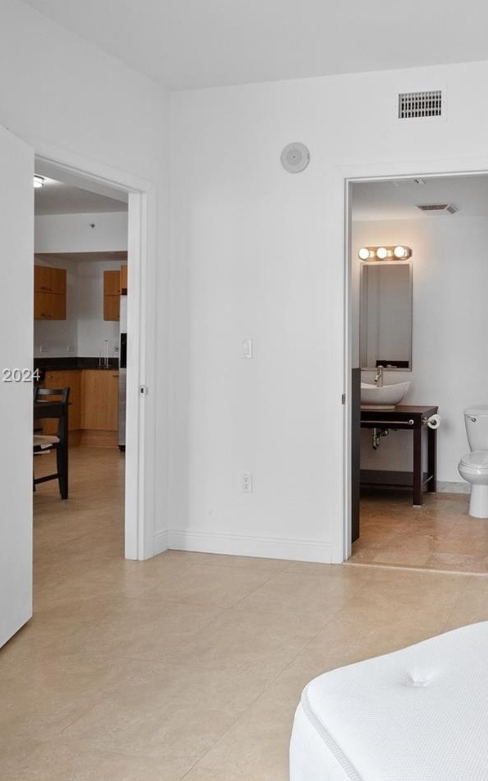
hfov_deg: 40.1
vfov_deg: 64.6
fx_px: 617
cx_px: 433
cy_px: 377
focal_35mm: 29
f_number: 8
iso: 200
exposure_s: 1/30
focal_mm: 11.5
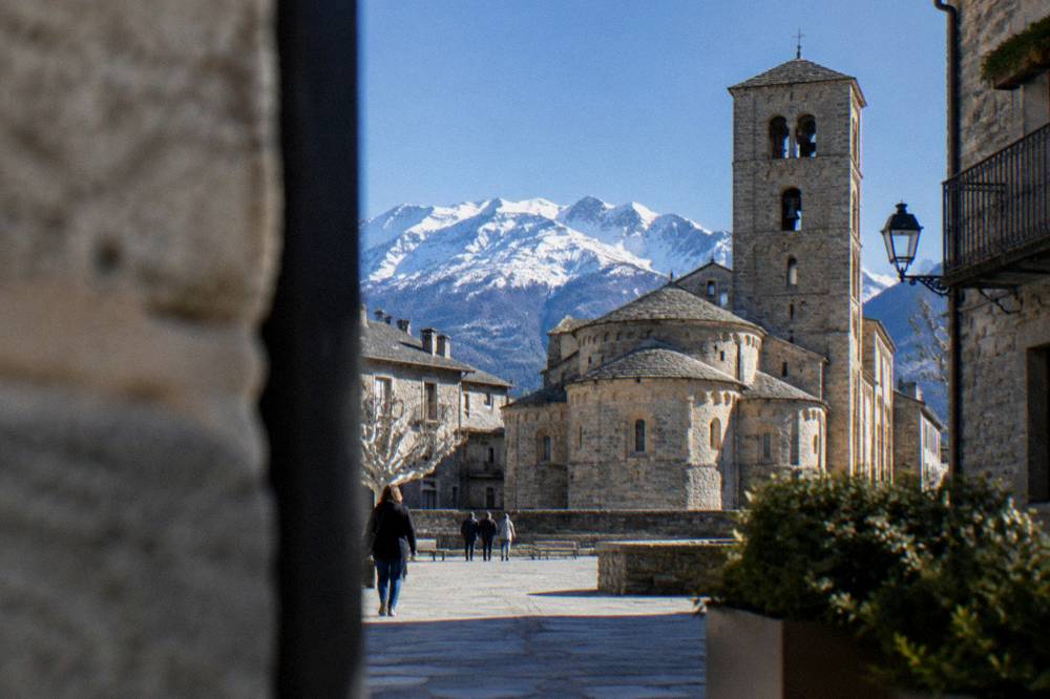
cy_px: 350
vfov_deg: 27.5
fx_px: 1429
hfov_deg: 40.4
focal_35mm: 49
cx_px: 525
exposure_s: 1/500
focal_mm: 49
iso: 640
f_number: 5.6
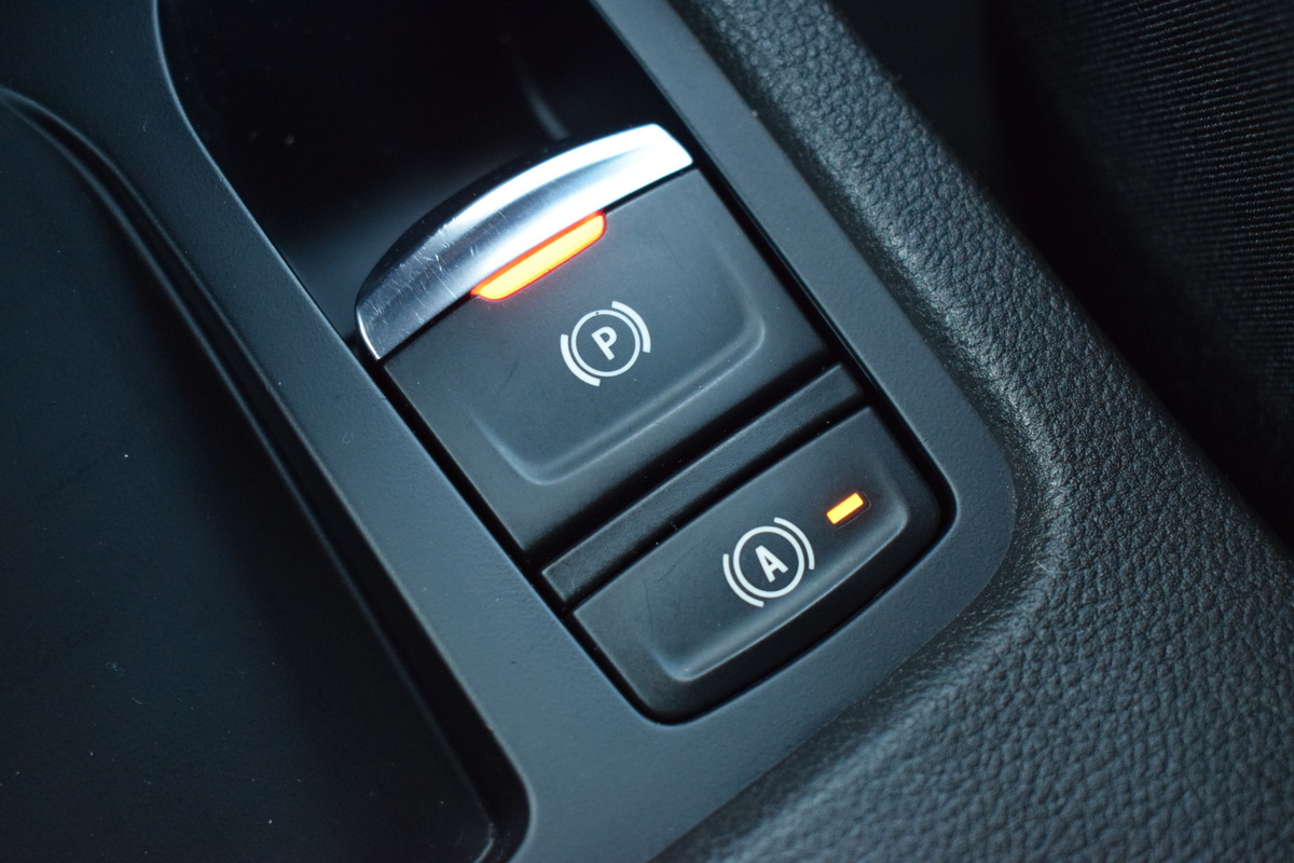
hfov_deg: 38.9
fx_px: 1833
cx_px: 647
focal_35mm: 51
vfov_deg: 26.5
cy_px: 432
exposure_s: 1/80
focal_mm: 34
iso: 3200
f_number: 4.5
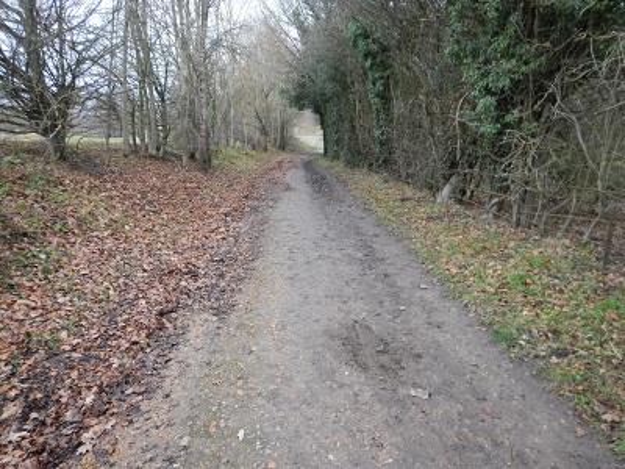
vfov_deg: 56.8
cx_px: 312
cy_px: 234
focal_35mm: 24
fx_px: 433
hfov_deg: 71.6
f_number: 2.8
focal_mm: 4.3
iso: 800
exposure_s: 1/400
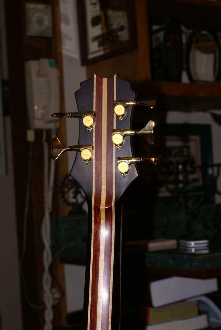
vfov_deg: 29.8
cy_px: 165
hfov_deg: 20.2
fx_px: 620
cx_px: 110
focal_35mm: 68
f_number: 5.6
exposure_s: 1/80
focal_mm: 45
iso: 400
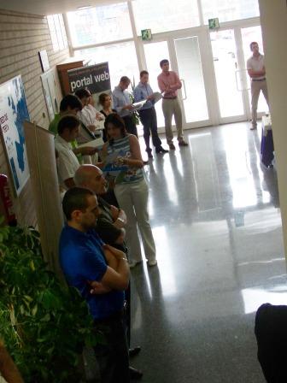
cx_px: 144
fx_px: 652
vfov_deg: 32.7
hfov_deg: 24.8
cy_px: 192
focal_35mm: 59
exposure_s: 1/60
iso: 200
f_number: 3.2
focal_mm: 9.8
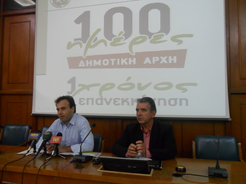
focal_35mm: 27
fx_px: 192
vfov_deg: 51.4
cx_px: 123
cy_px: 92
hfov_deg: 65.3
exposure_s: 1/30
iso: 320
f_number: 3.5
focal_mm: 4.9
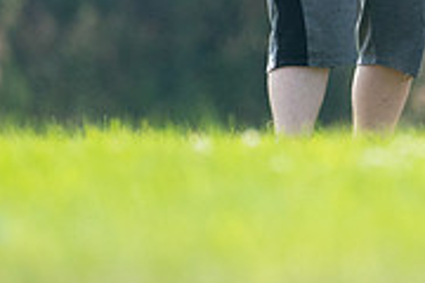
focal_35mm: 1930
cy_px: -98
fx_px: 22783
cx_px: 399
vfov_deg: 0.7
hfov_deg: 1.1
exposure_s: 1/4000
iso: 3200
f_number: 6.3
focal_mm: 600
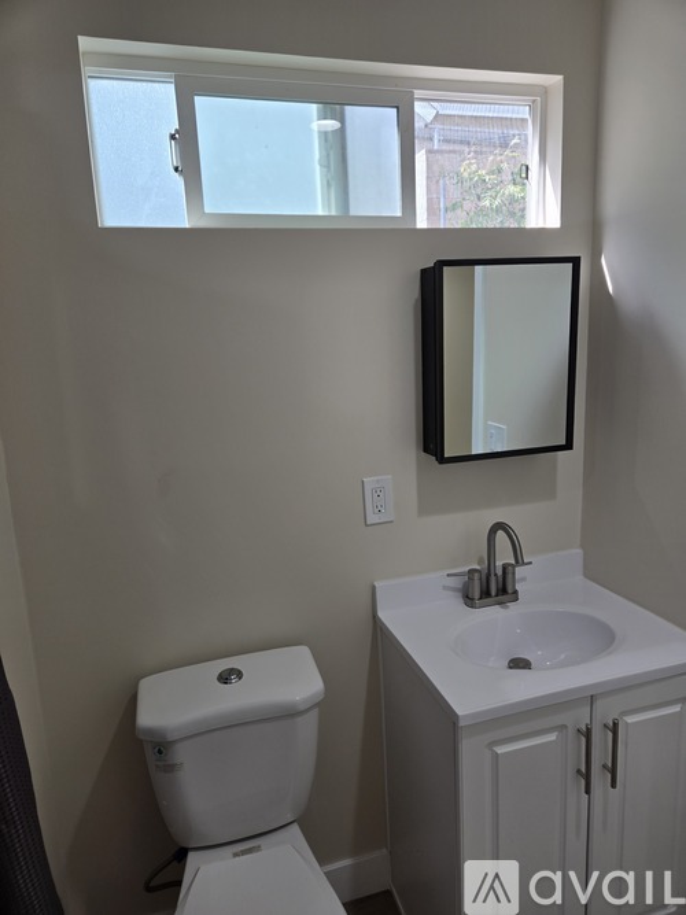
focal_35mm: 23
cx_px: 343
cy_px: 458
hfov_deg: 58.9
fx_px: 608
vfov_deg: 73.9
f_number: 1.8
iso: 25
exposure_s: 1/153
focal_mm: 5.4
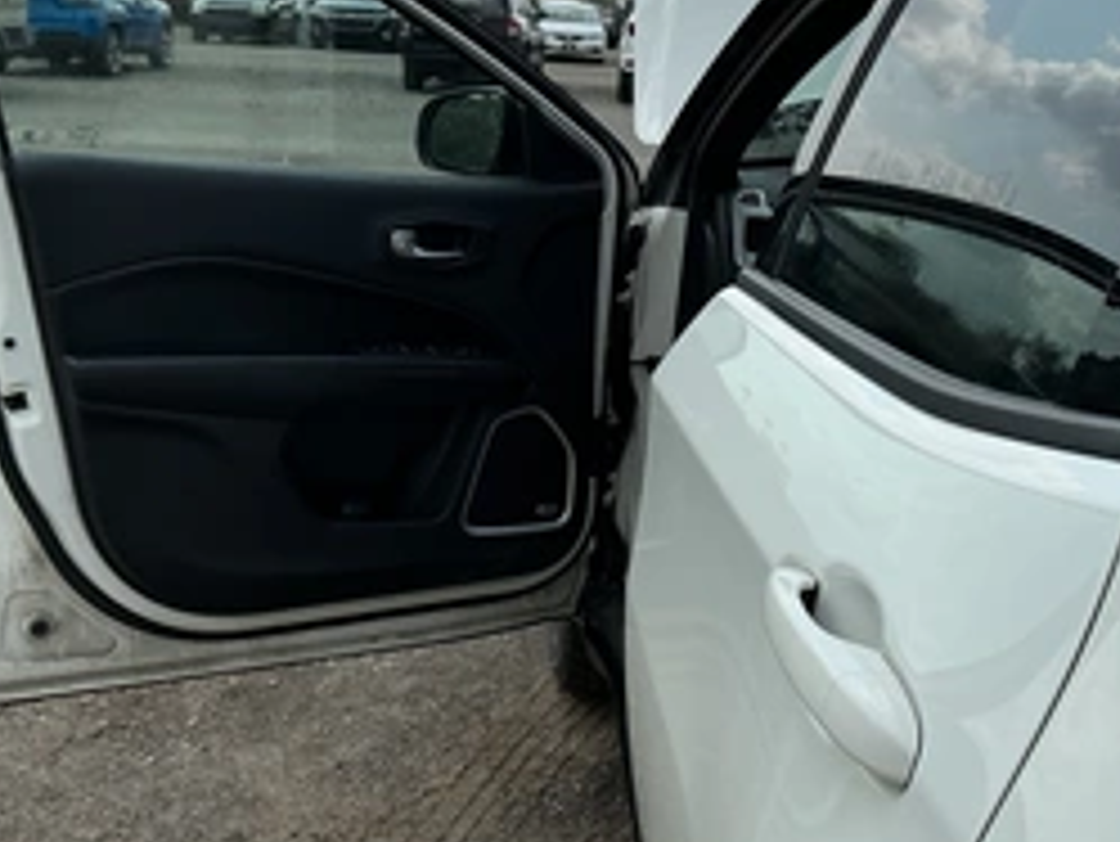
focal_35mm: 45
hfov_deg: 41.8
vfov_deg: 31.8
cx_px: 684
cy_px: 252
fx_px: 1457
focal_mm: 3
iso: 25
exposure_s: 1/2667
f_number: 1.8
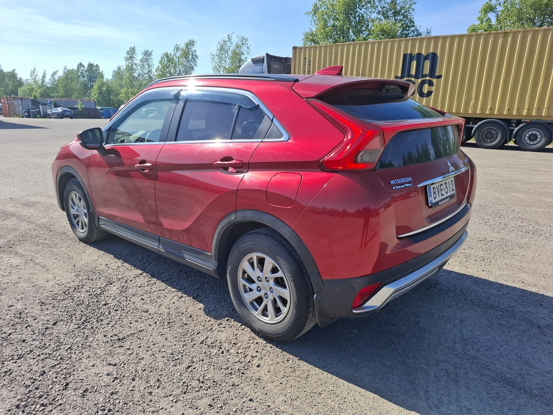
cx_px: 276
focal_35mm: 23
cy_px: 208
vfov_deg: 58.9
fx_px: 367
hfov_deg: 73.9
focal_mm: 5.54
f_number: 1.8
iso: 50
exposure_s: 1/2079
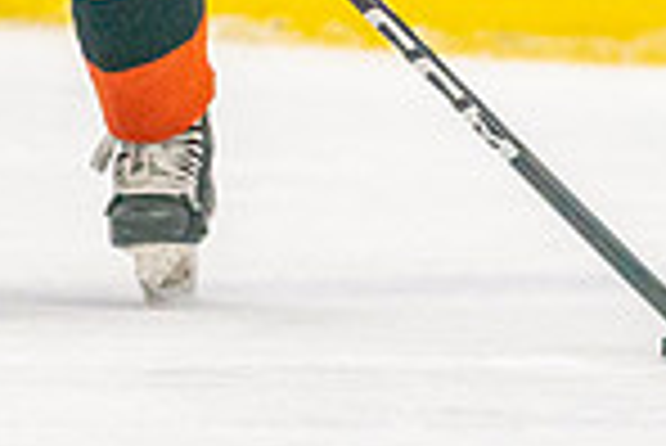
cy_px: 92
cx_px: 333
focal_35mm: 1369
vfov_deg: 1.0
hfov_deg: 1.5
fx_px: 25351
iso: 3200
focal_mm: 200
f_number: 2.8
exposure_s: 1/1250
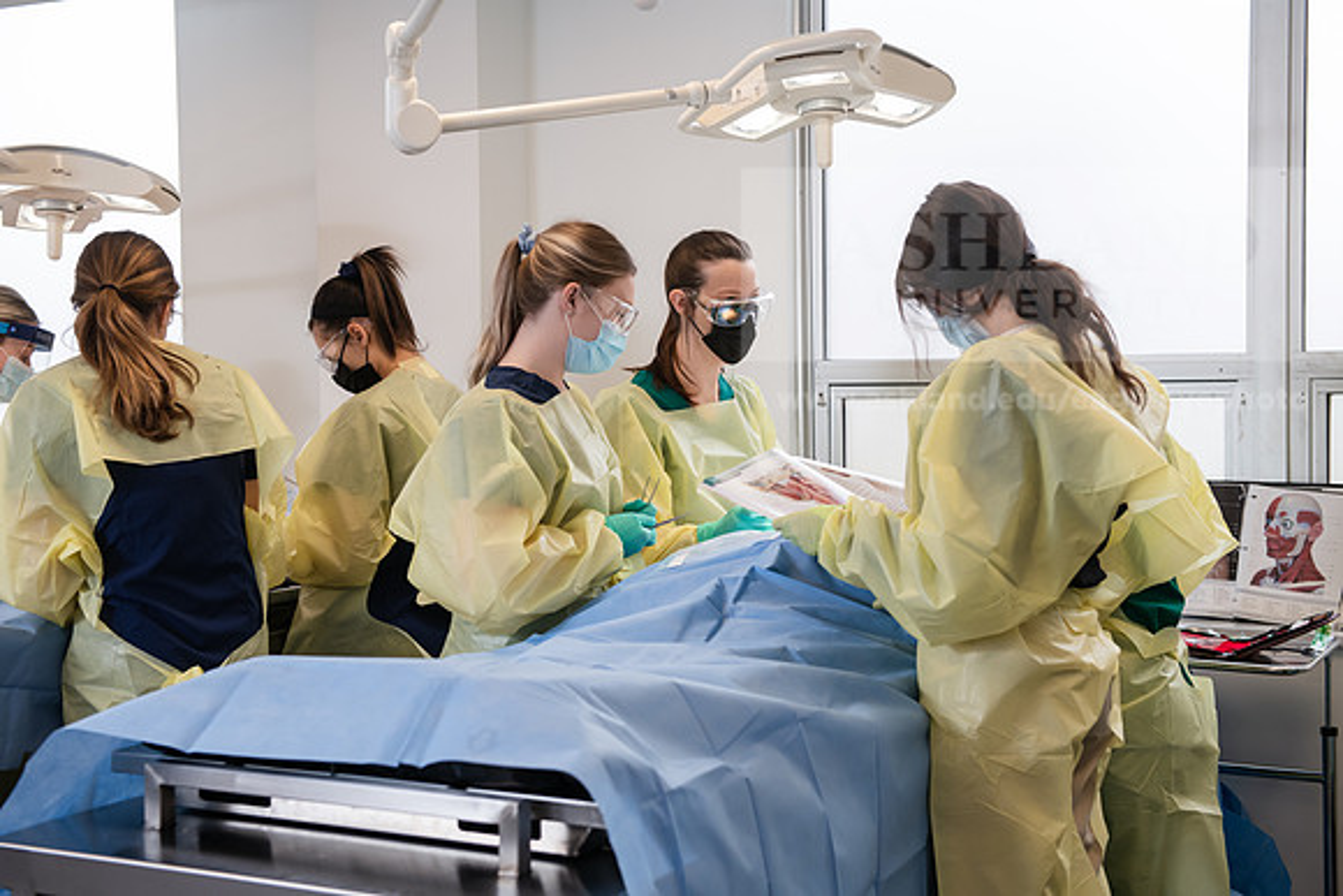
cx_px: 672
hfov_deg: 39.6
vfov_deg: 27.0
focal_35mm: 50
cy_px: 448
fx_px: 1866
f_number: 4.5
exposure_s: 1/200
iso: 500
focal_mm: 50
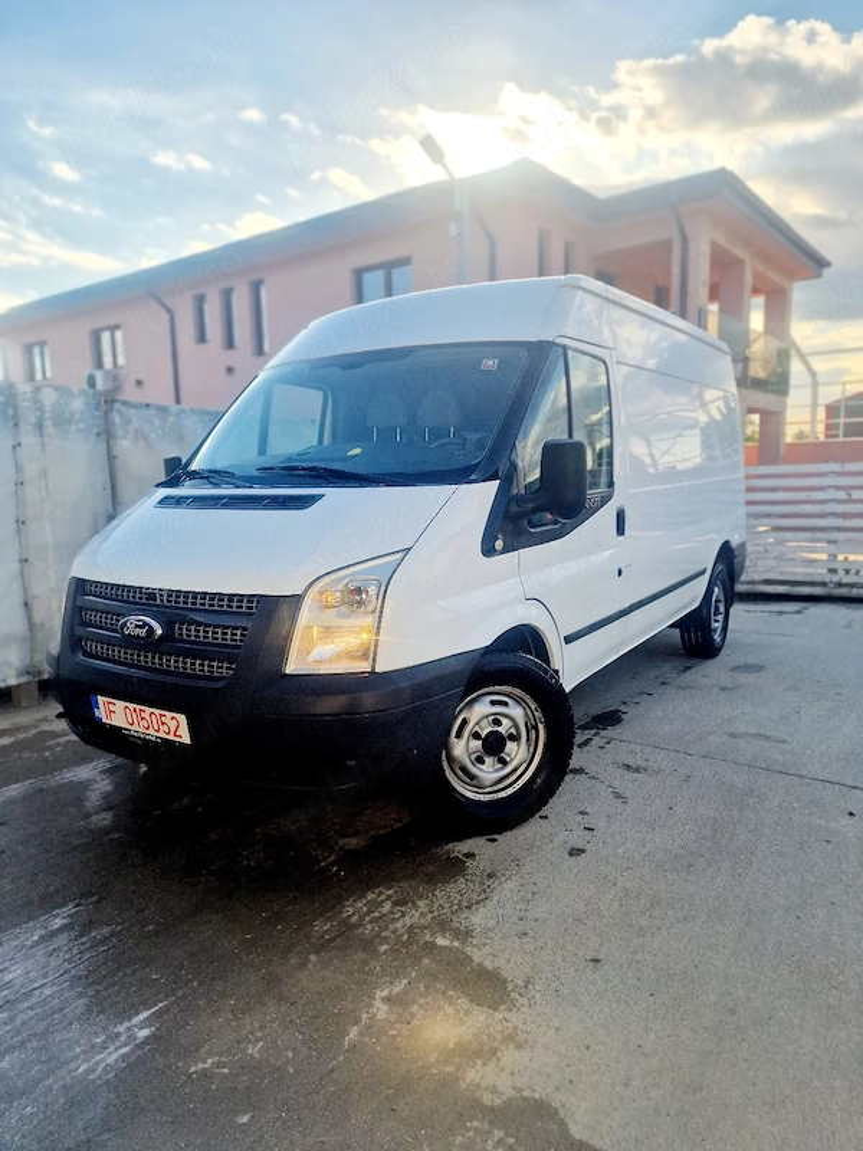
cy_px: 576
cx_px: 432
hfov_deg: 58.9
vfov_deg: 73.9
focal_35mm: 23
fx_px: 765
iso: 50
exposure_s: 1/769
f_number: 1.8
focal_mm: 6.4
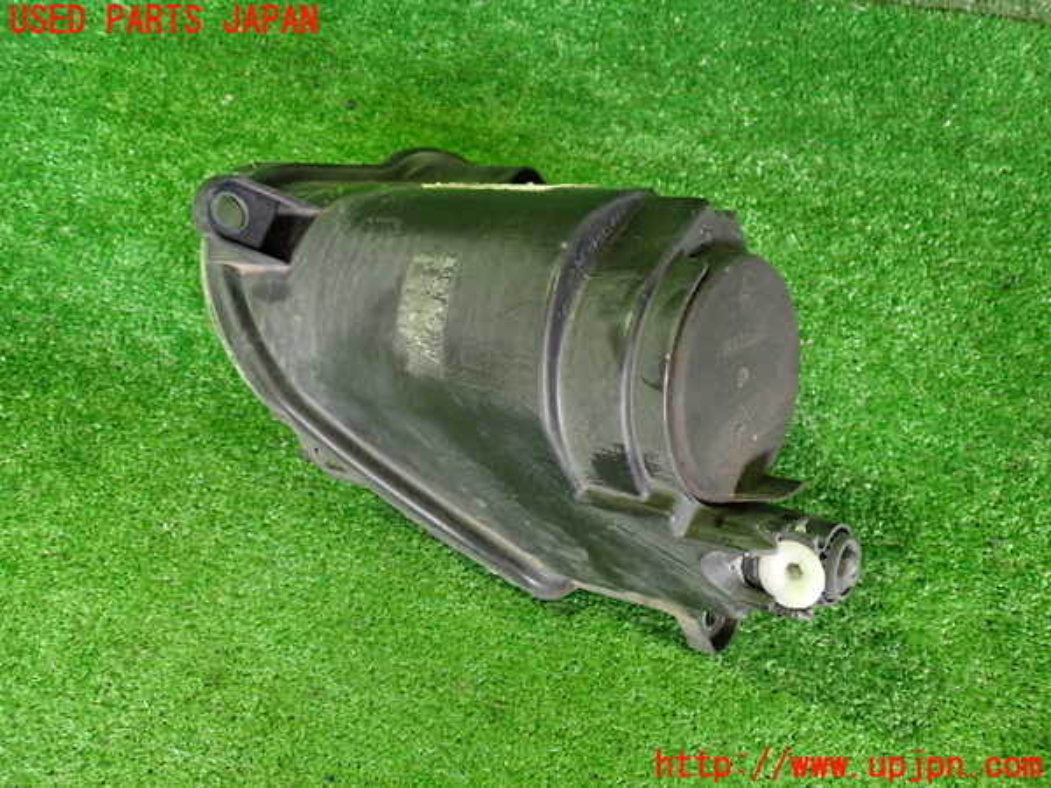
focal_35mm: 30
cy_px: 394
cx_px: 526
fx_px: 911
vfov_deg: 46.8
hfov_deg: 60.0
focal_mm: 5.4
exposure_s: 1/30
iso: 800
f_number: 2.3
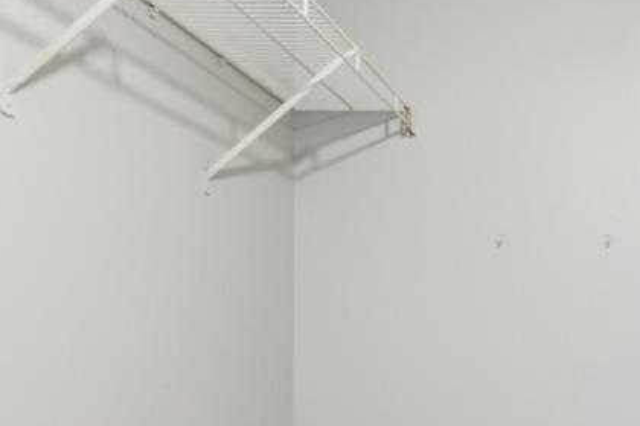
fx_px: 889
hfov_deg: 36.5
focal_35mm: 50
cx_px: 606
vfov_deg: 26.6
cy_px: 326
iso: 100
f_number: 8
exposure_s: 1/3.33
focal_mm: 14
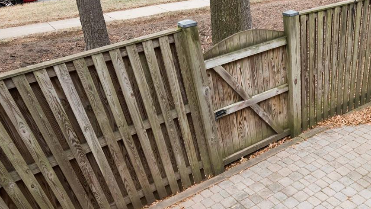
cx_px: 305
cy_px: 172
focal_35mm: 35
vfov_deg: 32.7
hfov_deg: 52.4
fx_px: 344
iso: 200
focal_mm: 14
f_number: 5.6
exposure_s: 1/200
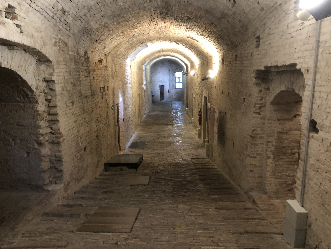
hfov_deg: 63.4
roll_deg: +1.8
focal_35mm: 28
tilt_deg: -12.0
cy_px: 124
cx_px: 166
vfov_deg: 49.7
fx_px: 268
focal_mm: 4
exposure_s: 1/6
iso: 80
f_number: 1.8
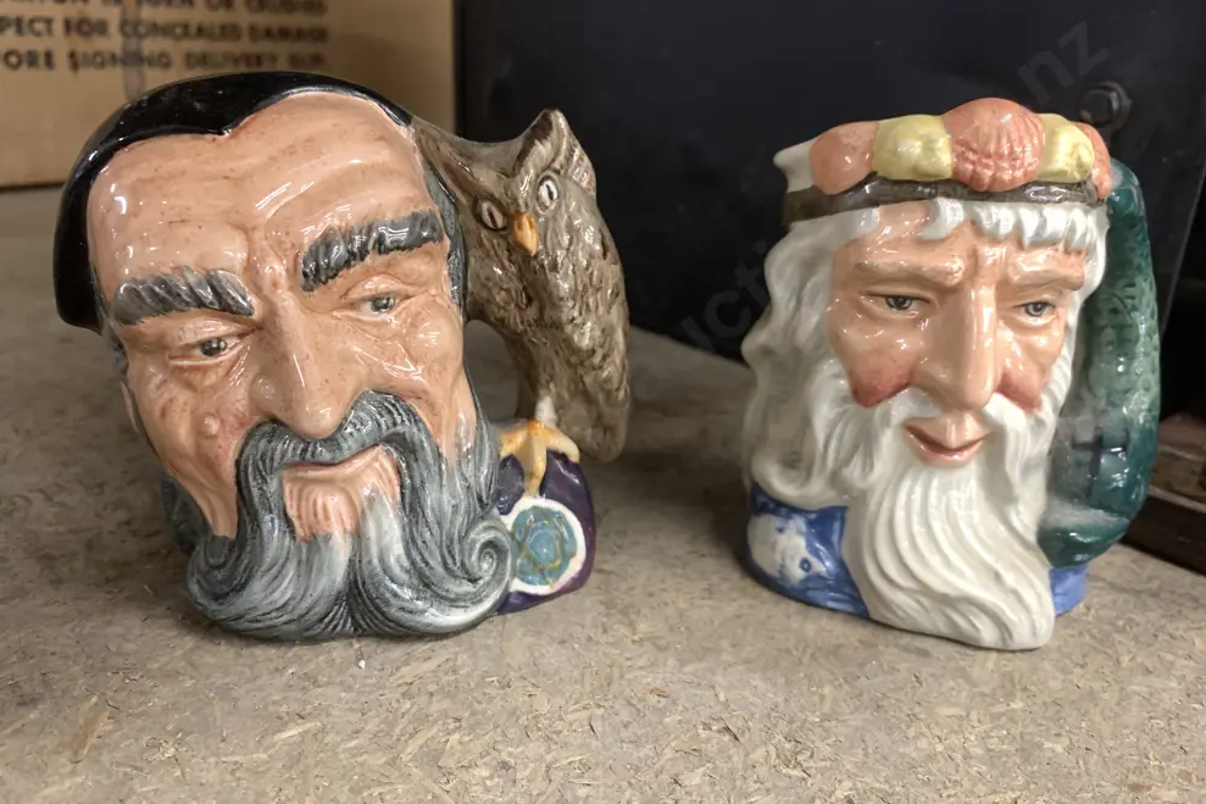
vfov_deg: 46.4
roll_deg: -2.7
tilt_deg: -22.6
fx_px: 938
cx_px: 598
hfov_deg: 65.5
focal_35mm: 28
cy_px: 411
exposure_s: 1/50
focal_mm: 4.25
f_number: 1.8
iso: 160
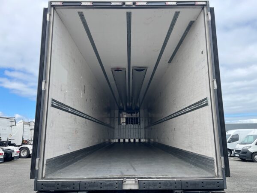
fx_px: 193
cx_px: 128
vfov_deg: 53.1
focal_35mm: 26
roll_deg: +1.8
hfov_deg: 67.3
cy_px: 96
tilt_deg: +11.7
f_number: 1.6
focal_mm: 4.2
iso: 32
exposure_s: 1/1825
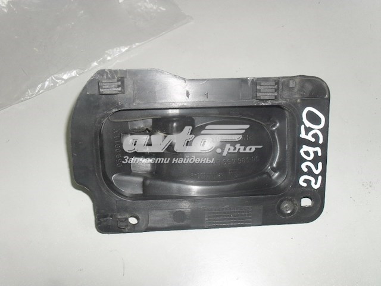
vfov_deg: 40.7
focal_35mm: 35
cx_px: 190
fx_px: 385
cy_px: 143
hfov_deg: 52.6
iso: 200
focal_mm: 6.3
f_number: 3.2
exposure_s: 1/45
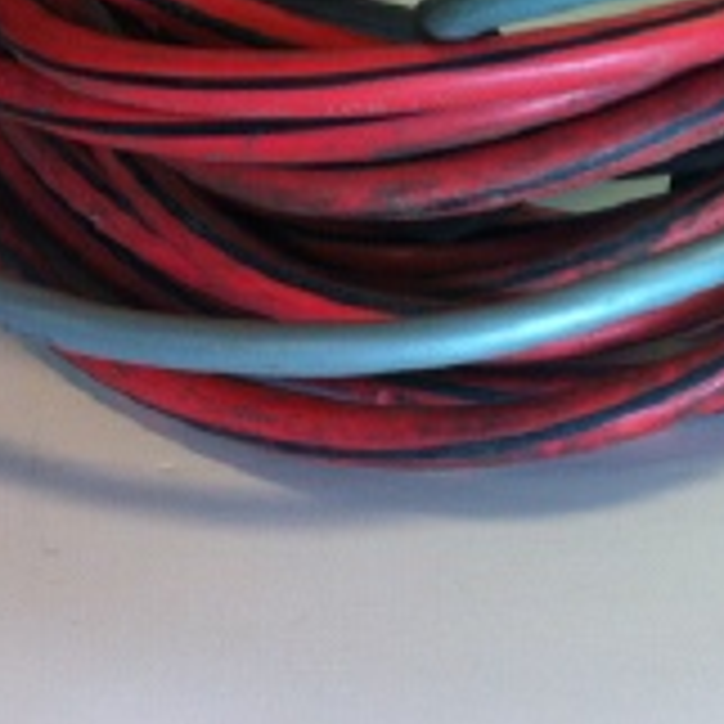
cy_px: -27
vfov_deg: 16.5
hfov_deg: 16.5
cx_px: 764
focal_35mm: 103
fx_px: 2437
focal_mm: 3.85
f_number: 2.8
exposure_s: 1/50
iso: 100
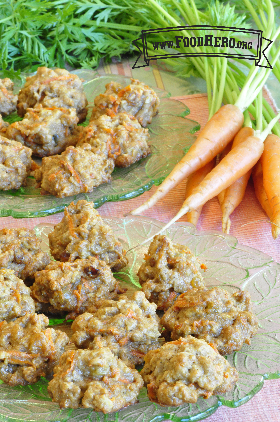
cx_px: 140
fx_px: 1579
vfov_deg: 15.2
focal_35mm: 135
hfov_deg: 10.1
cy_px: 211
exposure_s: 1/2.5
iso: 1600
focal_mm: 90
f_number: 36
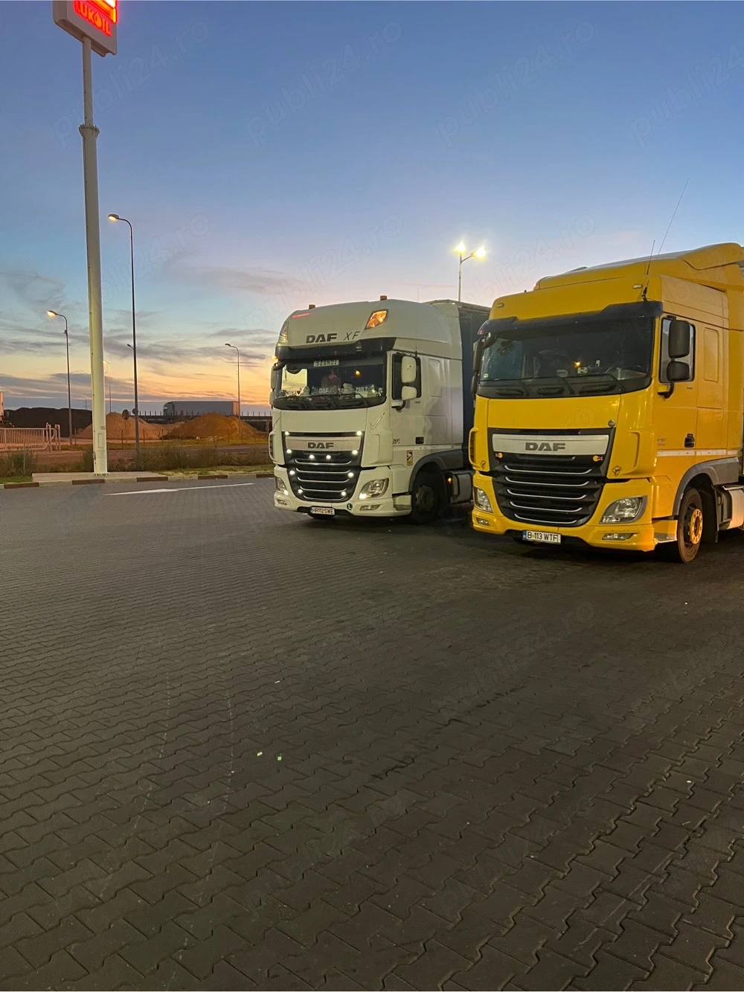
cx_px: 372
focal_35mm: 26
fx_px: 745
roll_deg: +0.0
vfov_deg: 67.3
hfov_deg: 53.0
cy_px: 496
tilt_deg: -5.4
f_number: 1.5
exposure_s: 1/50
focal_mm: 5.7
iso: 200
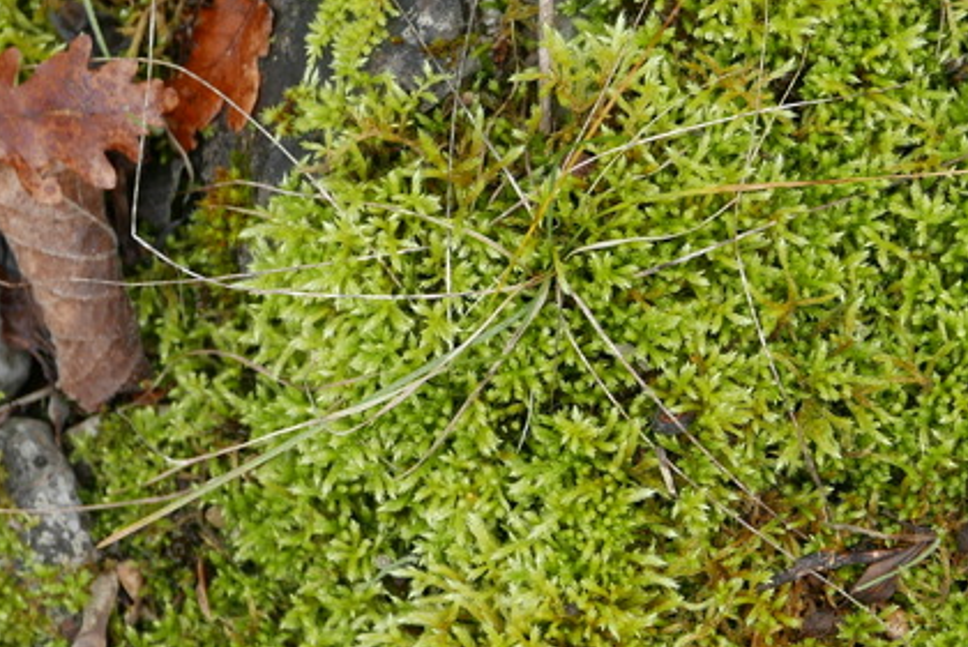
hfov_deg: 15.3
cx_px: 997
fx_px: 3526
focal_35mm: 131
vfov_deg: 10.5
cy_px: 320
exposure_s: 1/125
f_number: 2.6
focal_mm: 20.6
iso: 200
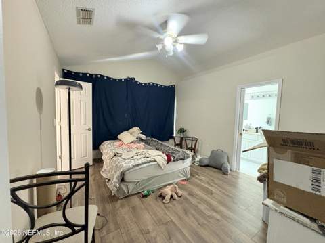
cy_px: 122
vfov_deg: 85.6
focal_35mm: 14
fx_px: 131
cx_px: 162
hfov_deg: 102.1
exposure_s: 1/60
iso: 640
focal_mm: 2.22
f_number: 2.2
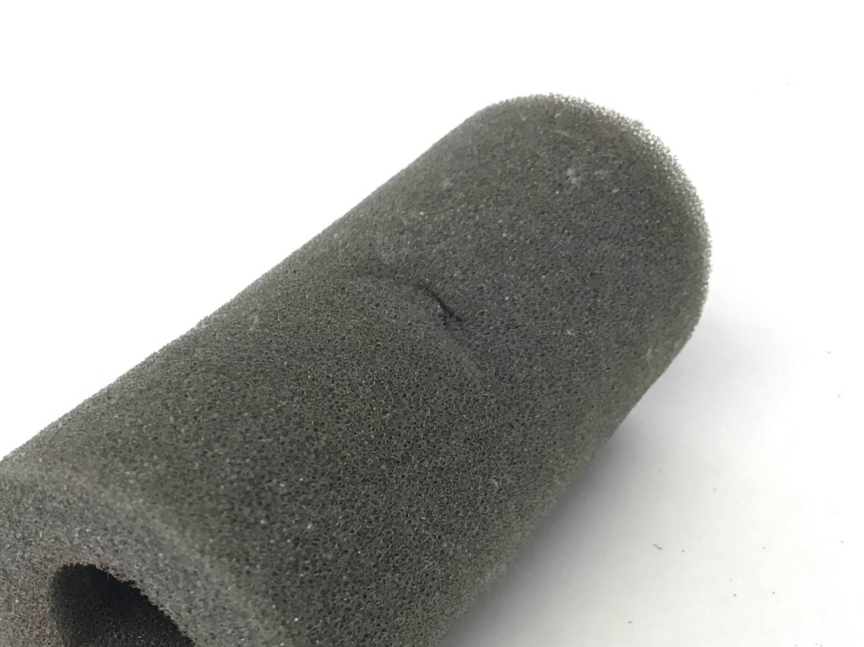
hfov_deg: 34.7
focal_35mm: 55
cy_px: 435
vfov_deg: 26.4
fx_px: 1373
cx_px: 320
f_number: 2.4
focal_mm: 3.3
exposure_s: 1/30
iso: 32
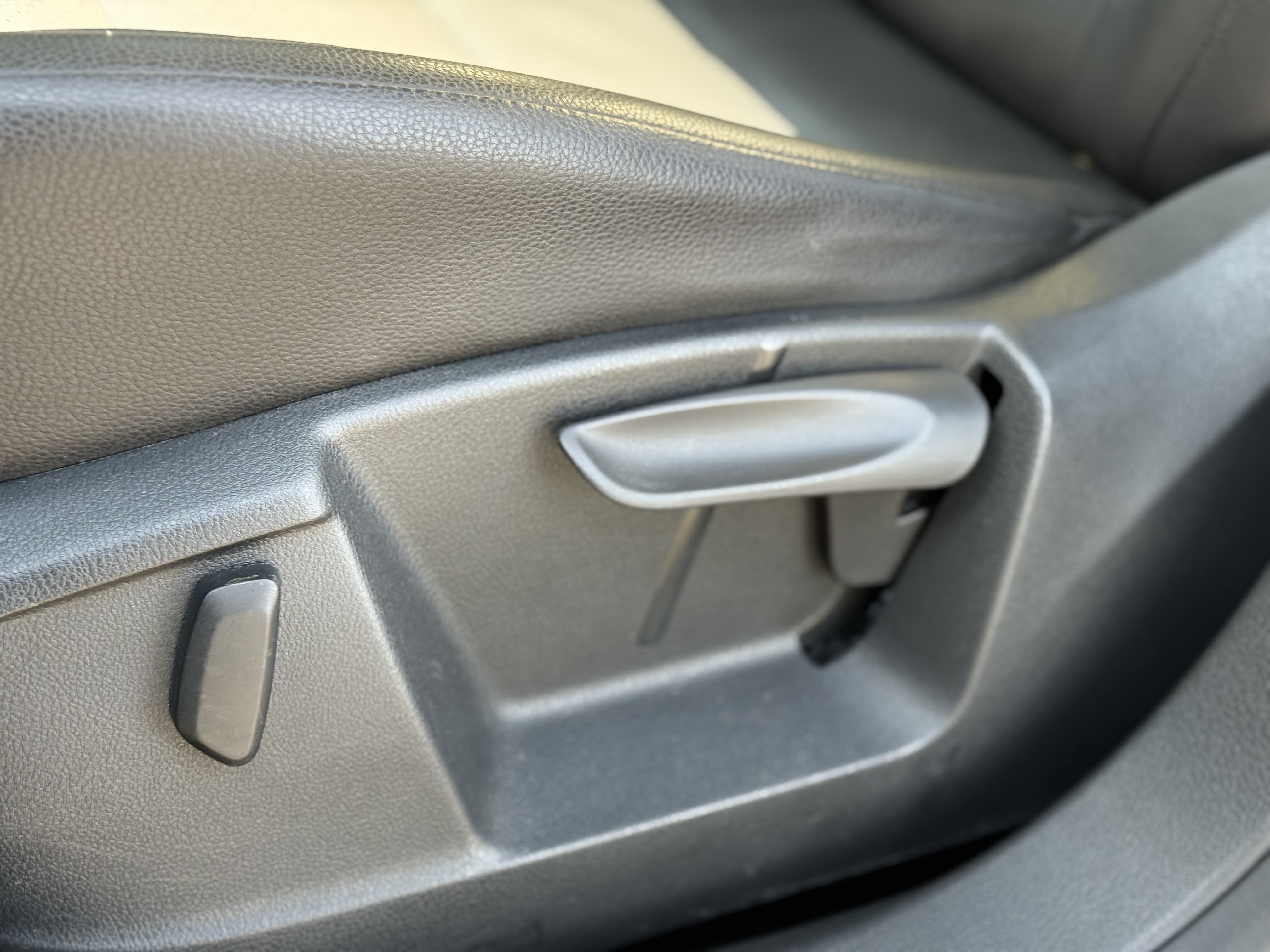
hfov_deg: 39.7
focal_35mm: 48
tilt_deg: -35.8
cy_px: 476
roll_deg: -8.8
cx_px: 635
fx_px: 1761
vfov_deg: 30.3
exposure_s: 1/151
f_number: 1.78
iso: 100
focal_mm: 6.76
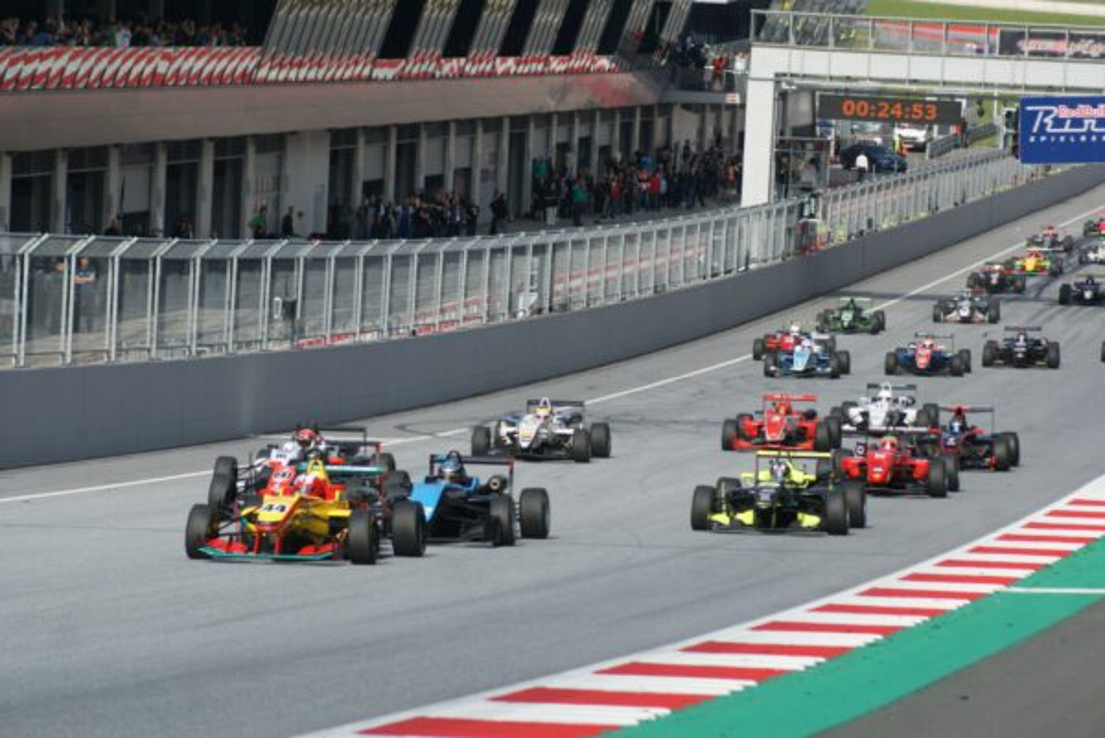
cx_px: 552
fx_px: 6450
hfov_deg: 9.8
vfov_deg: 6.6
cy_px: 369
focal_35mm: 210
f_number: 5.6
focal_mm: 140
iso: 100
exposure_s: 1/500
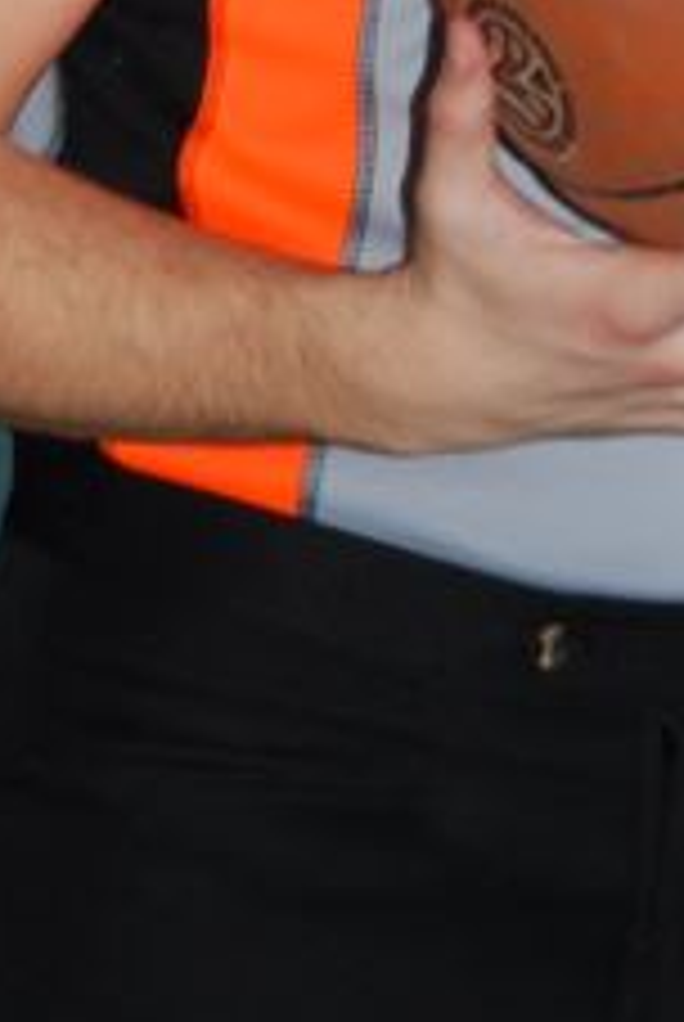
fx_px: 14689
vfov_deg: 4.0
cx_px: 999
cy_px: -504
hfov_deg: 2.7
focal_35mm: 517
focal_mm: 90
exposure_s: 1/60
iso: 200
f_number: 5.3
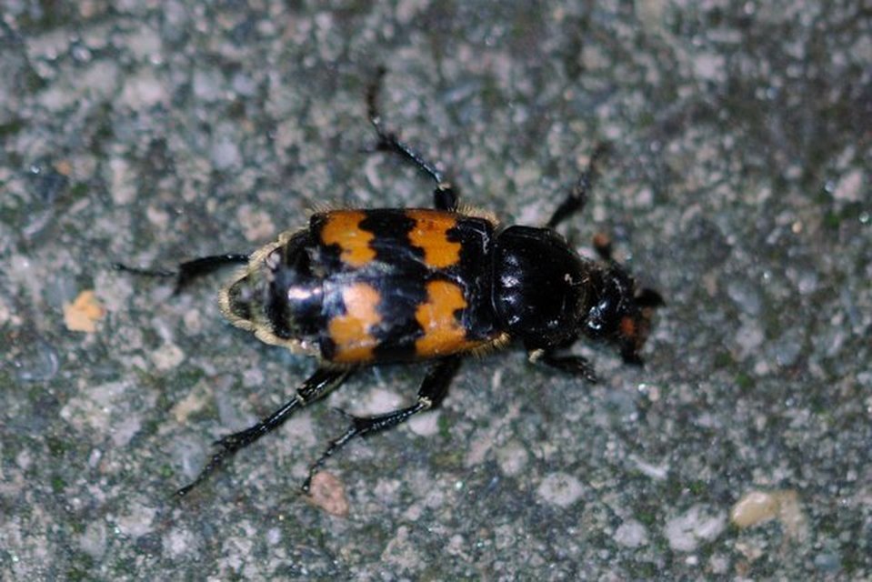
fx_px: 3816
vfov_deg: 8.7
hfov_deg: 13.0
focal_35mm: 158
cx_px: 436
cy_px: 291
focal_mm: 105
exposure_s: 1/100
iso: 640
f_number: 3.5
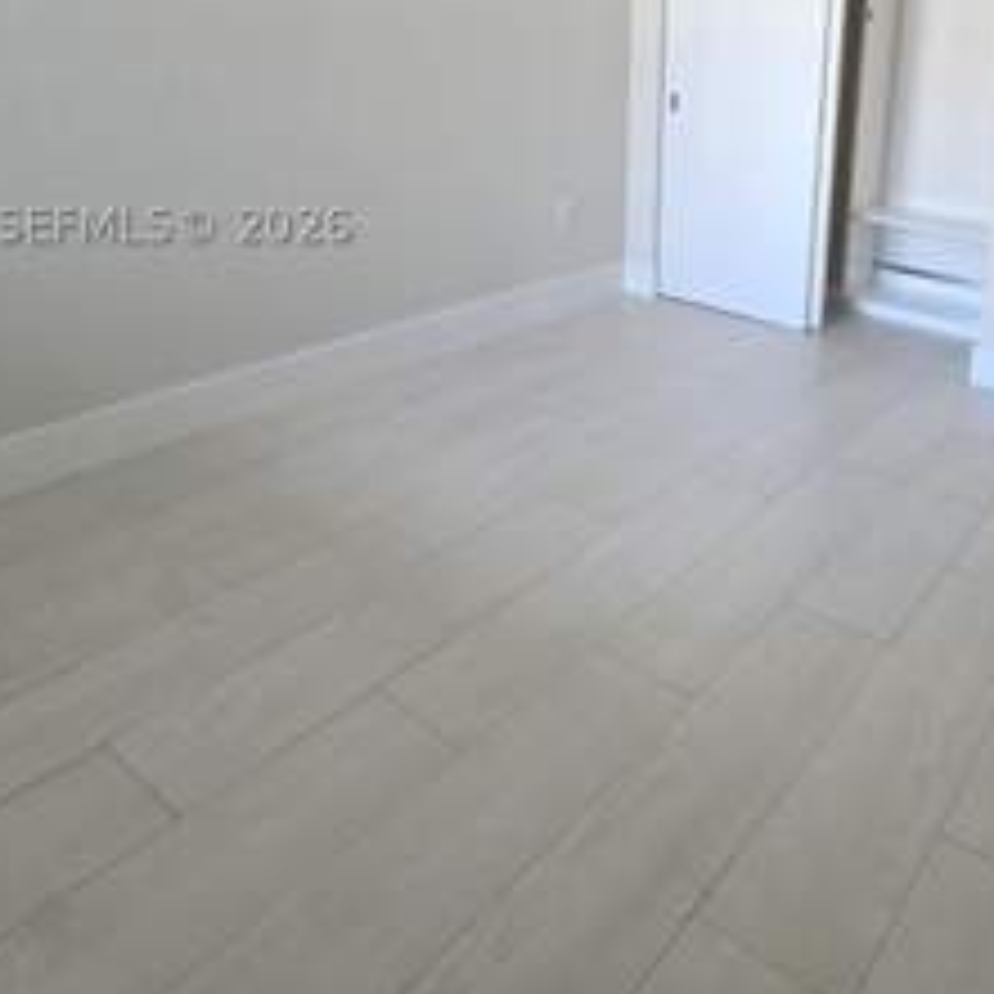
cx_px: 765
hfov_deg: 59.0
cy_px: 225
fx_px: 812
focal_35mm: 25
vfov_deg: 58.9
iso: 500
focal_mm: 2.2
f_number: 2.2
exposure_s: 1/60
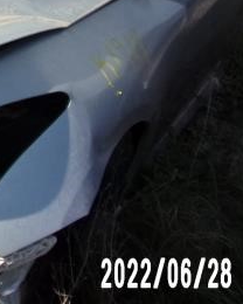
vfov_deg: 25.1
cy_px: 0
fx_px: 647
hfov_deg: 19.1
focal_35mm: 72
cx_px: -100
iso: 80
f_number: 3.3
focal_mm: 4.3
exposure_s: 1/1300
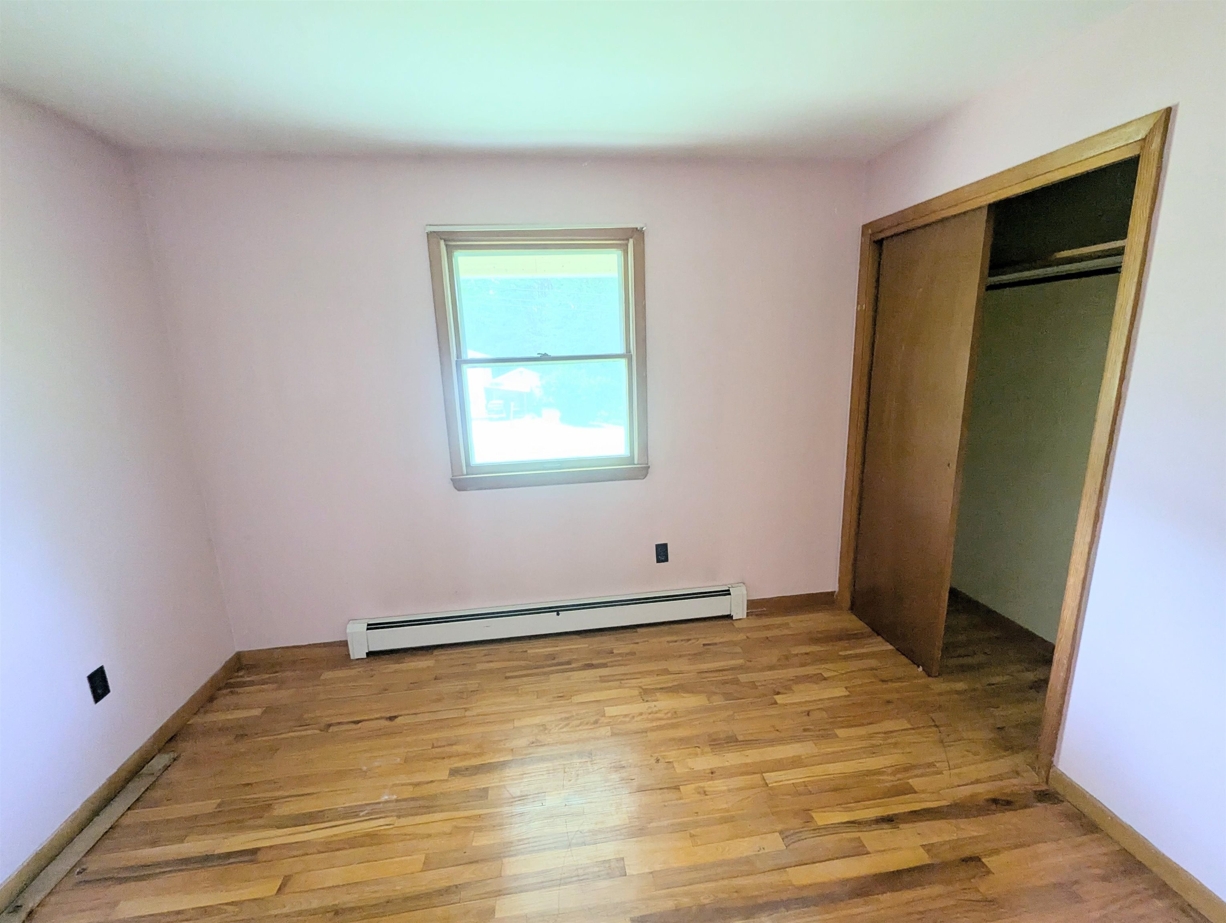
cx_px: 613
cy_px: 462
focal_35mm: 13
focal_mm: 1.95
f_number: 2.2
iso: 82
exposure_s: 1/93.1
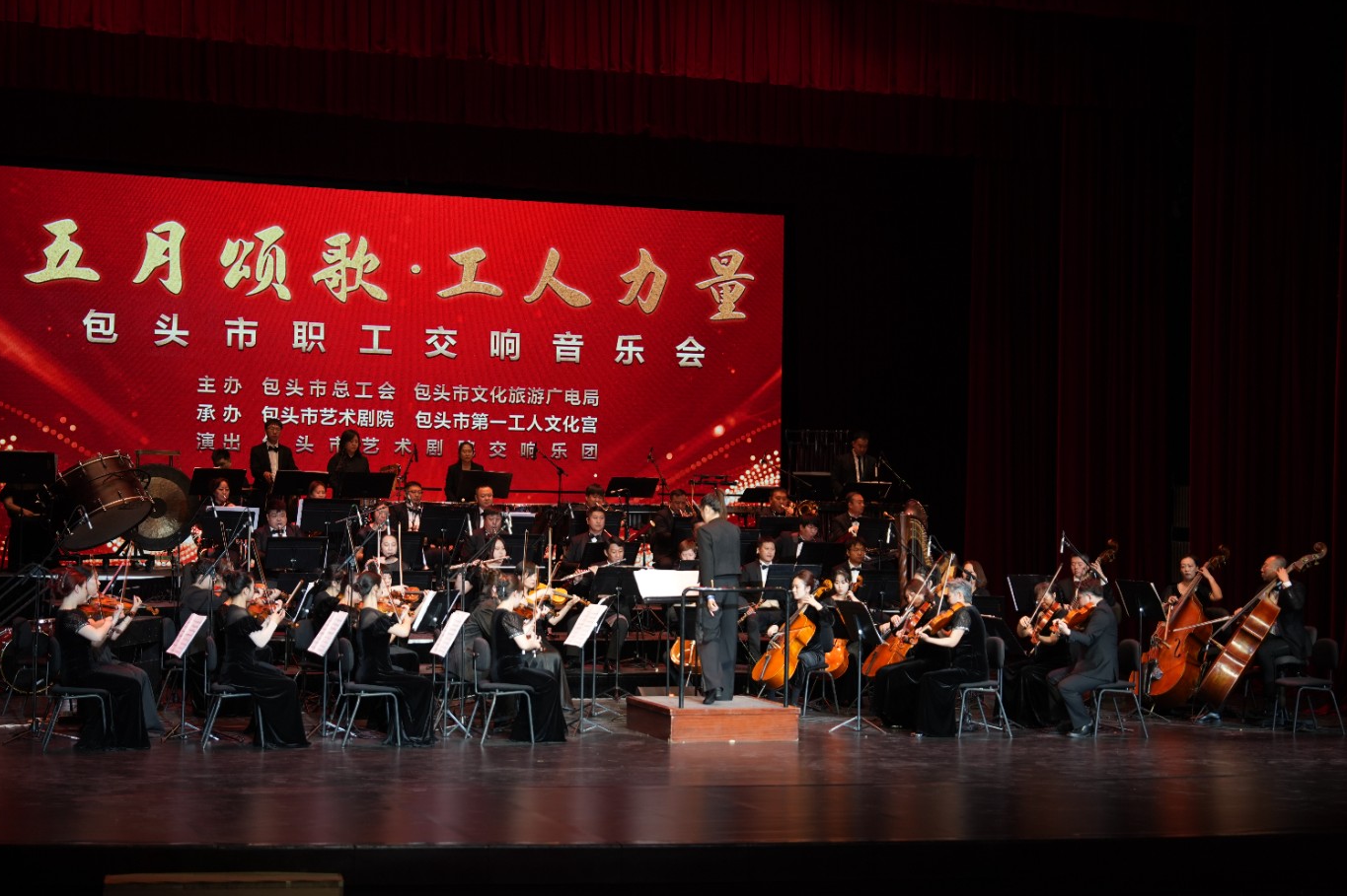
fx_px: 2543
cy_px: 468
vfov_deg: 20.0
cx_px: 671
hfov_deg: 29.7
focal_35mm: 68
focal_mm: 58
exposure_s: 1/160
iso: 400
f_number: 2.8
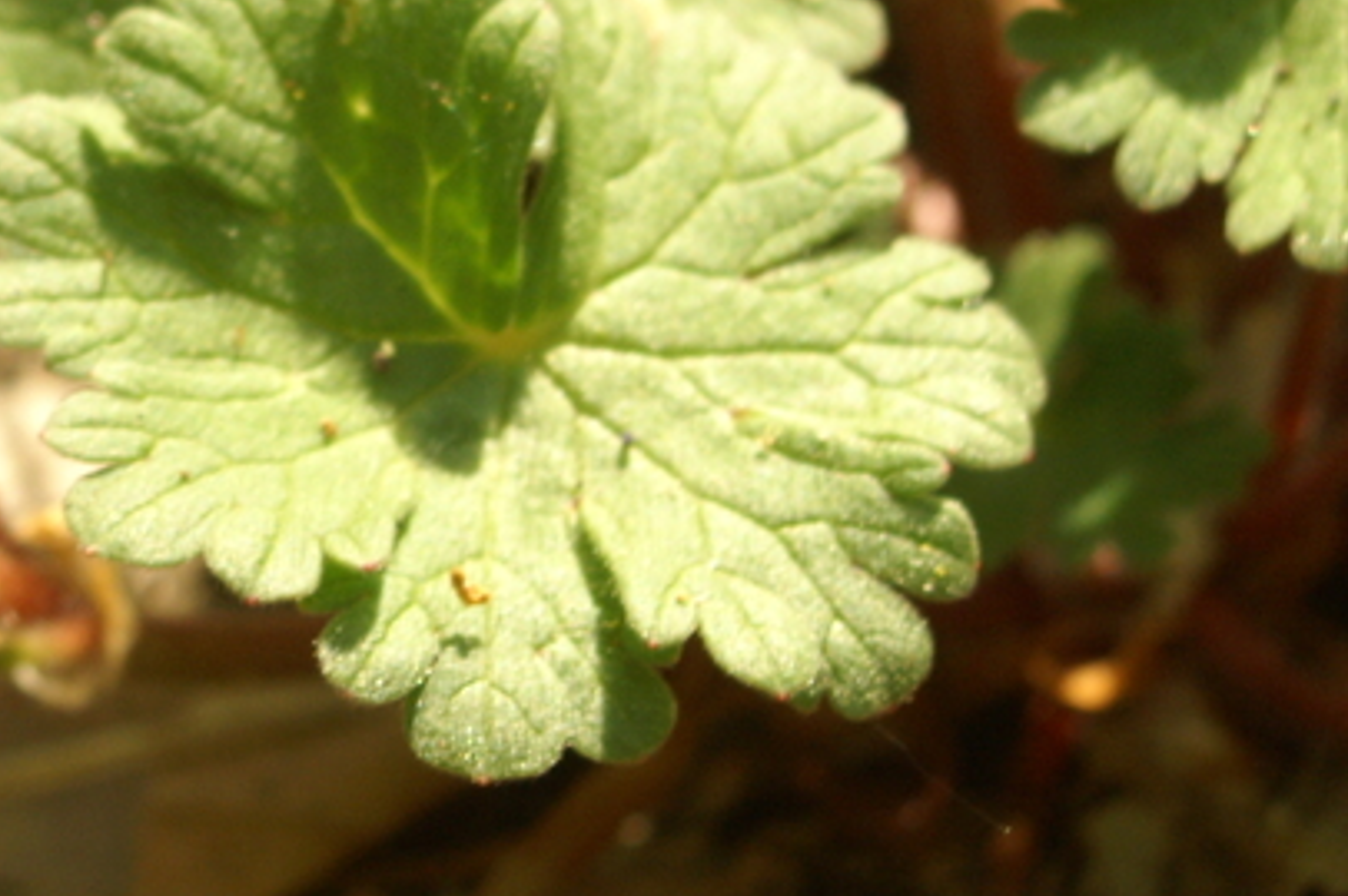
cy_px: -226
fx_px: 13282
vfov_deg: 3.9
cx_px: -339
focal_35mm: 355
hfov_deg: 5.8
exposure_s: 1/200
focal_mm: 80
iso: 400
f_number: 13
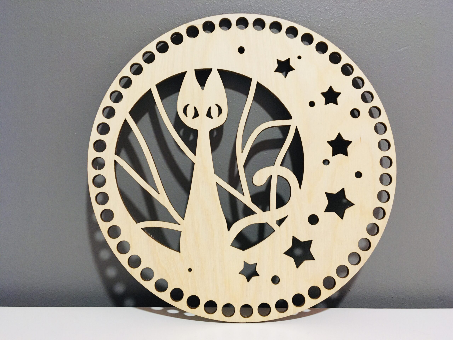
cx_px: 226
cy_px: 170
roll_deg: -0.6
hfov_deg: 61.7
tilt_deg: -6.2
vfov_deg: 48.2
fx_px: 380
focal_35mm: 29
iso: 160
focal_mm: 4.15
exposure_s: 1/33
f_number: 2.2
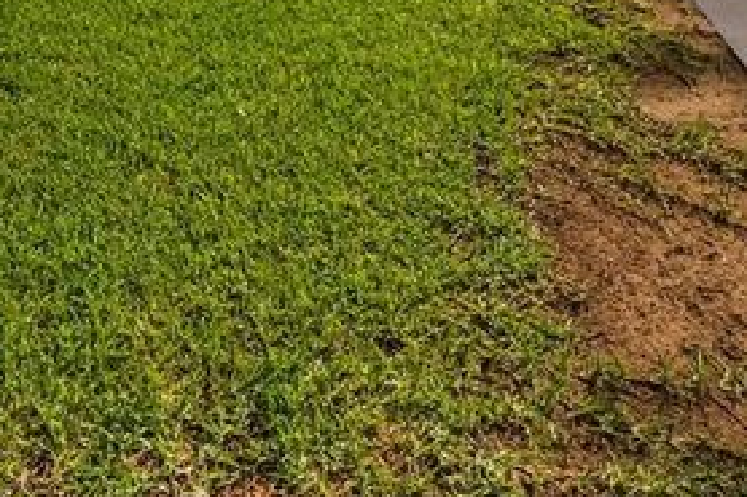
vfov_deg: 18.9
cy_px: -326
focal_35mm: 60
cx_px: 363
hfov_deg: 33.6
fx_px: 1239
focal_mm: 10.8
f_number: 9
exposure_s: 1/80
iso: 200
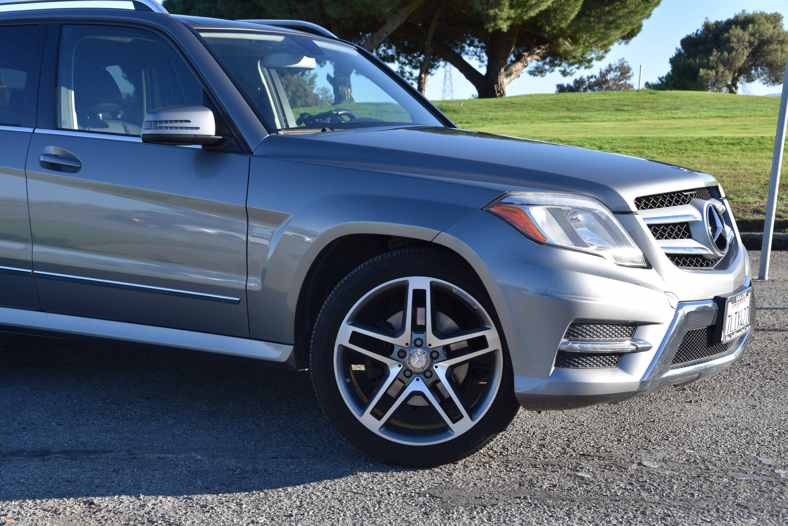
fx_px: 1095
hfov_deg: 39.6
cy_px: 263
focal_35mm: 50
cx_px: 394
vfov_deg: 27.0
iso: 320
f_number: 8
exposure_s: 1/250
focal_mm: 50
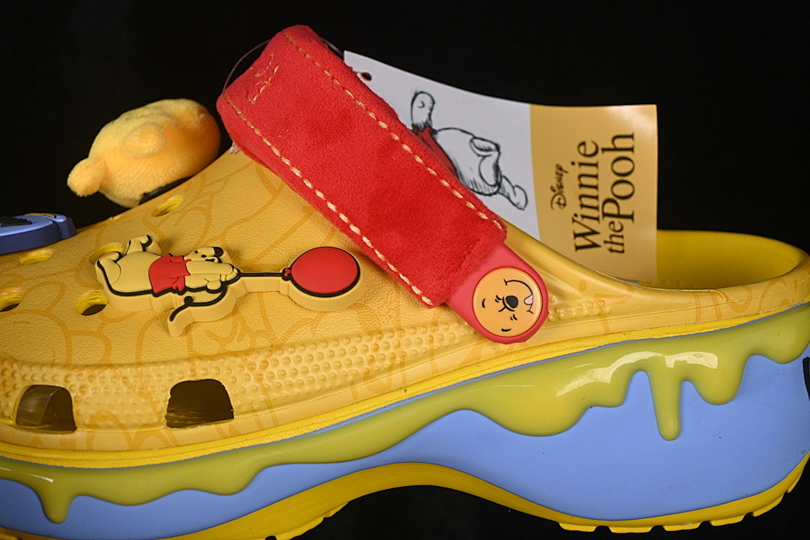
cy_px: 270
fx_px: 1687
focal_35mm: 75
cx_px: 405
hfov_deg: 27.0
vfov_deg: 18.2
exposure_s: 1/80
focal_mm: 50
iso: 160
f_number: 7.1
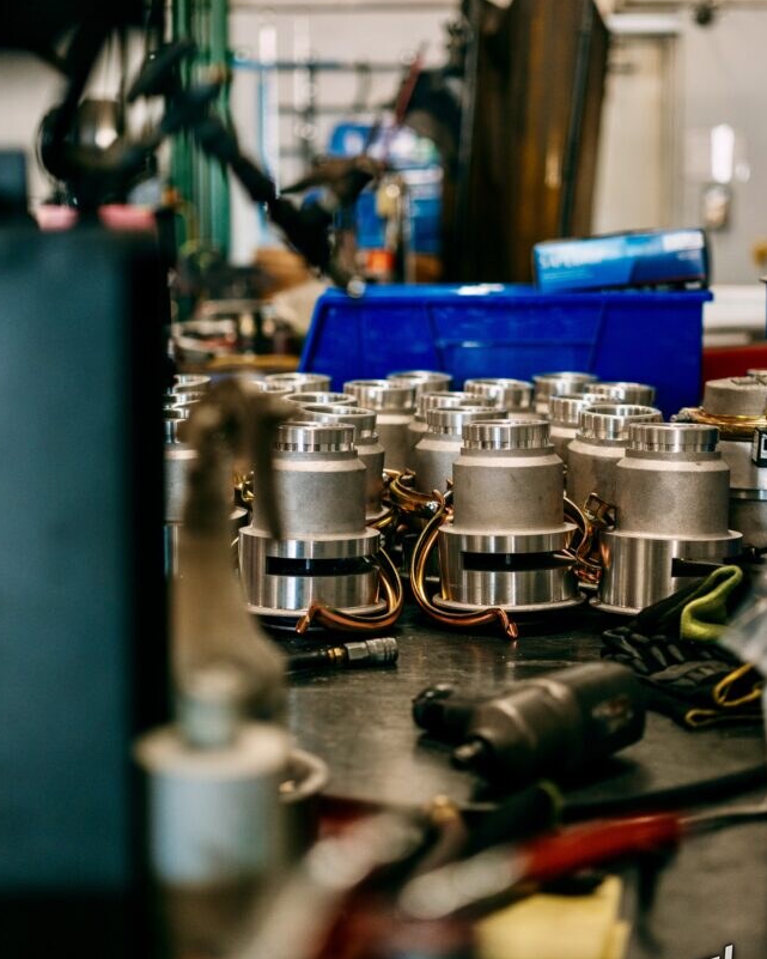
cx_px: 398
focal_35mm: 60
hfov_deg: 25.4
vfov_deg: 31.4
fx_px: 1702
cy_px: 453
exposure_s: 1/250
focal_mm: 33
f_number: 1.4
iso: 400
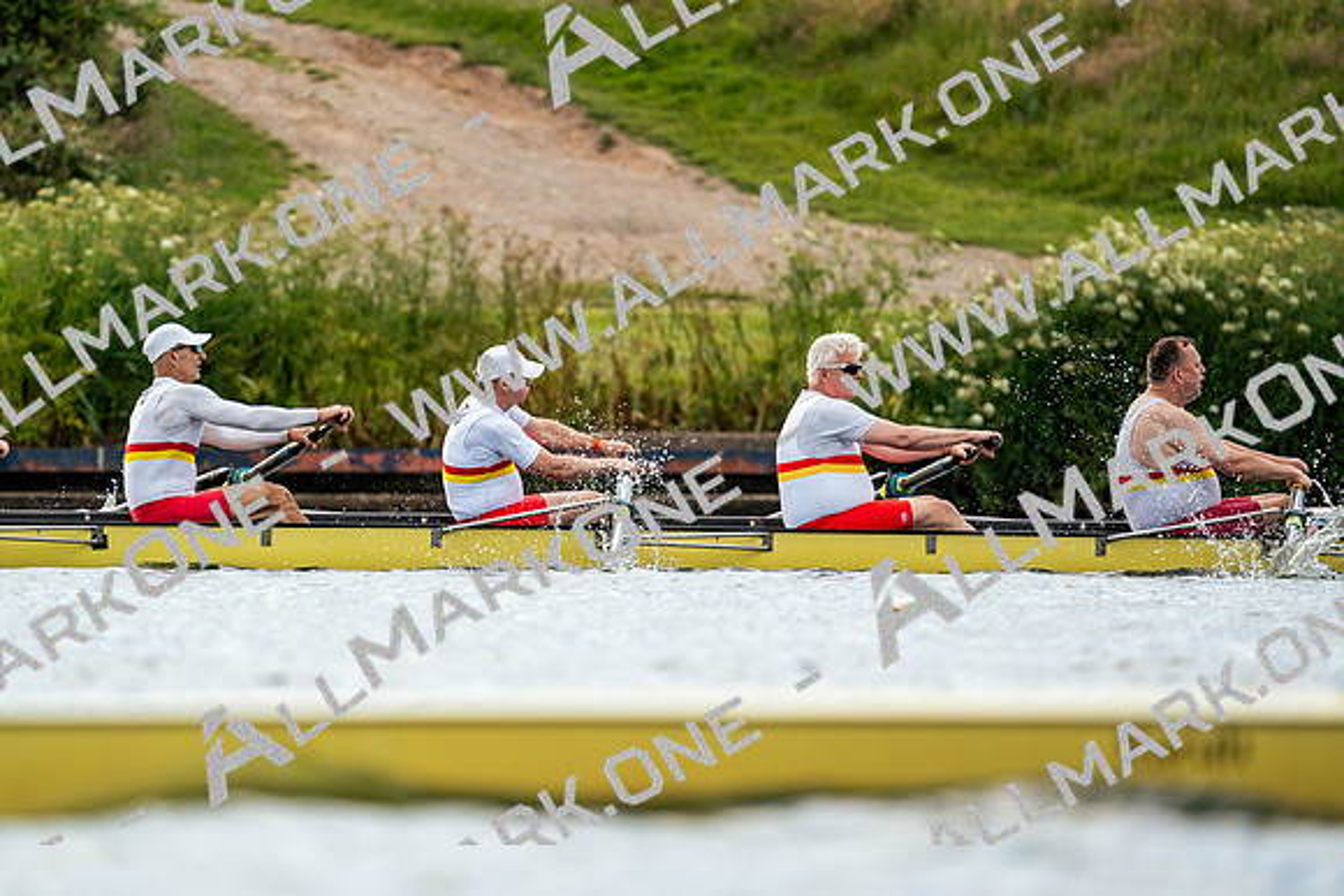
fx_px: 22404
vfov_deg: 2.3
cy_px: 448
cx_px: 672
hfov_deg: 3.4
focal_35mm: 600
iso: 640
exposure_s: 1/2000
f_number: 6.3
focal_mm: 600
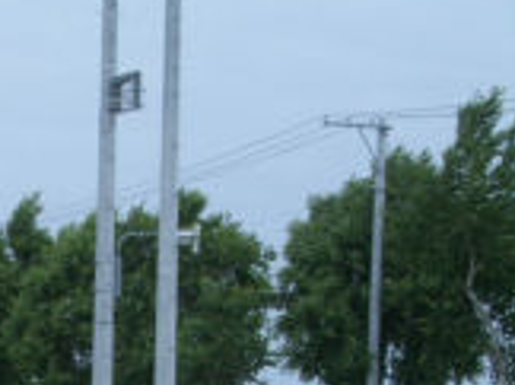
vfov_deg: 9.0
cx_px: -149
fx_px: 2407
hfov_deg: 11.9
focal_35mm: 162
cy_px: 460
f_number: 5.6
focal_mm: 10.2
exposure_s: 1/500
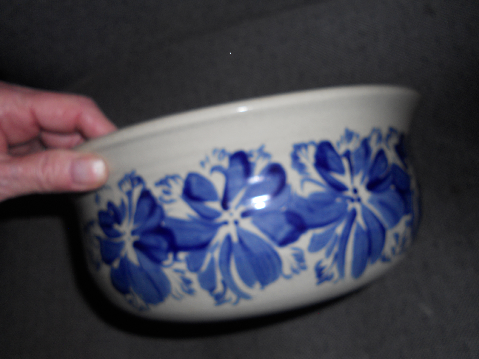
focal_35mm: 32
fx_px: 443
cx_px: 240
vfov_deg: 44.2
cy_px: 180
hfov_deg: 56.8
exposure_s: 1/25
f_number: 8.8
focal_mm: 5.8
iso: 80
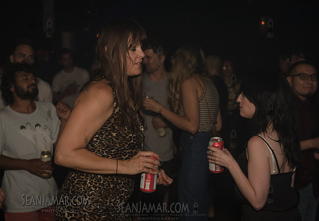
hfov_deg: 34.7
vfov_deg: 24.5
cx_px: 136
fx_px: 509
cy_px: 122
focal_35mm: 57
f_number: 3.5
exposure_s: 1/250
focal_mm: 50
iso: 2000
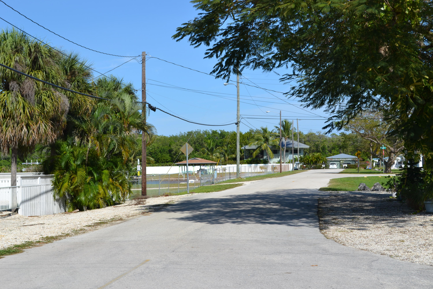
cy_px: 144
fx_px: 722
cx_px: 216
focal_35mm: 60
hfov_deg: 33.4
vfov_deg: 22.6
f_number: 9
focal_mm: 40
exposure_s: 1/320
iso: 100
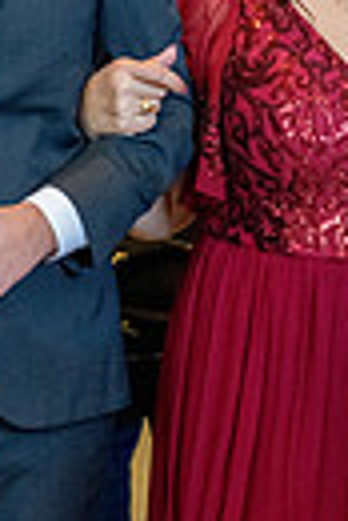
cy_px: 357
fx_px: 3499
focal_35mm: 242
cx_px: 188
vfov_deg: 8.5
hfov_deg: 5.7
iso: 5000
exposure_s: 1/200
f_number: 2.8
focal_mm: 70
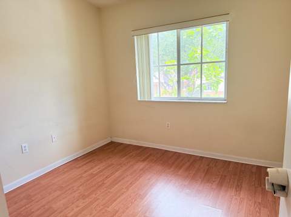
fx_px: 202
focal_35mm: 24
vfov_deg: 56.7
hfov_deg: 71.7
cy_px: 108
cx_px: 146
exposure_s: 1/228
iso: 200
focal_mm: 6.76
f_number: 1.78
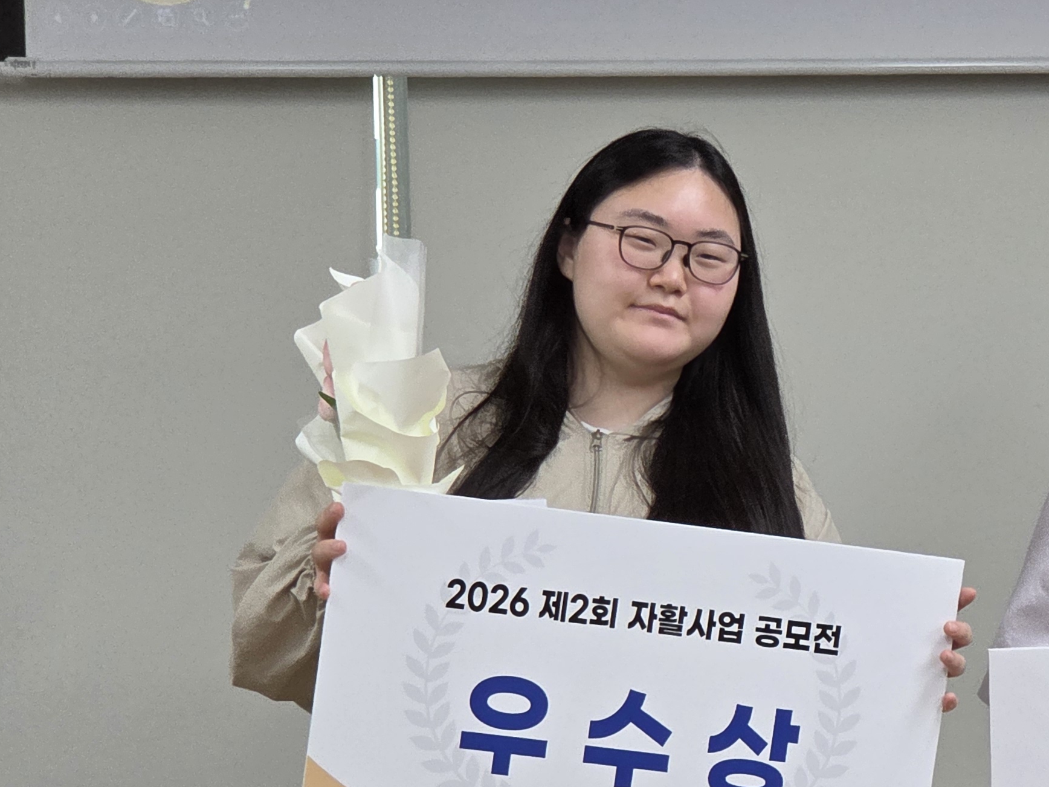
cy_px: 708
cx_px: 1103
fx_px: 4818
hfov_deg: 12.3
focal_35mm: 159
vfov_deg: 9.3
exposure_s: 1/120
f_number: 2.4
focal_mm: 7
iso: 160
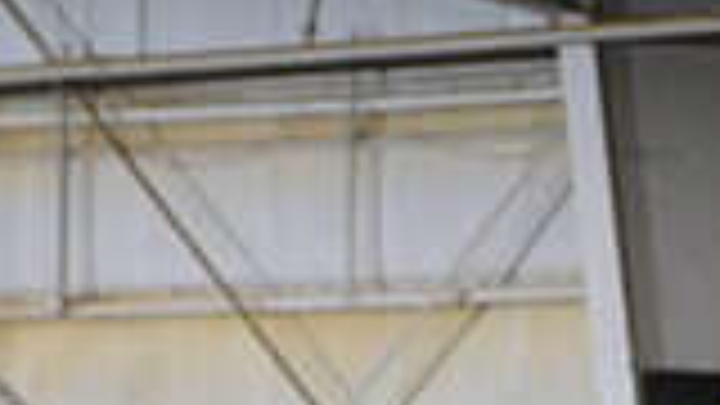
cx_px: -360
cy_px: 758
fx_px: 14490
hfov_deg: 2.8
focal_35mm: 759
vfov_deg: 1.6
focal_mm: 200
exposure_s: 1/200
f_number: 4
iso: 2500
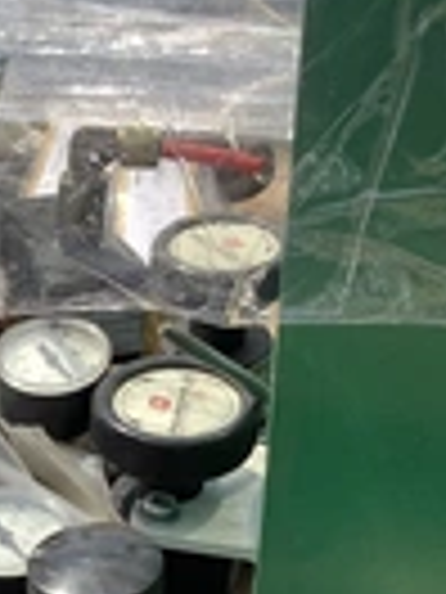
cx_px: -135
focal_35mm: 94
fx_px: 1615
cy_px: 616
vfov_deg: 20.1
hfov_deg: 15.0
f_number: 2.4
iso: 25
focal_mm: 3.3
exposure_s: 1/1431
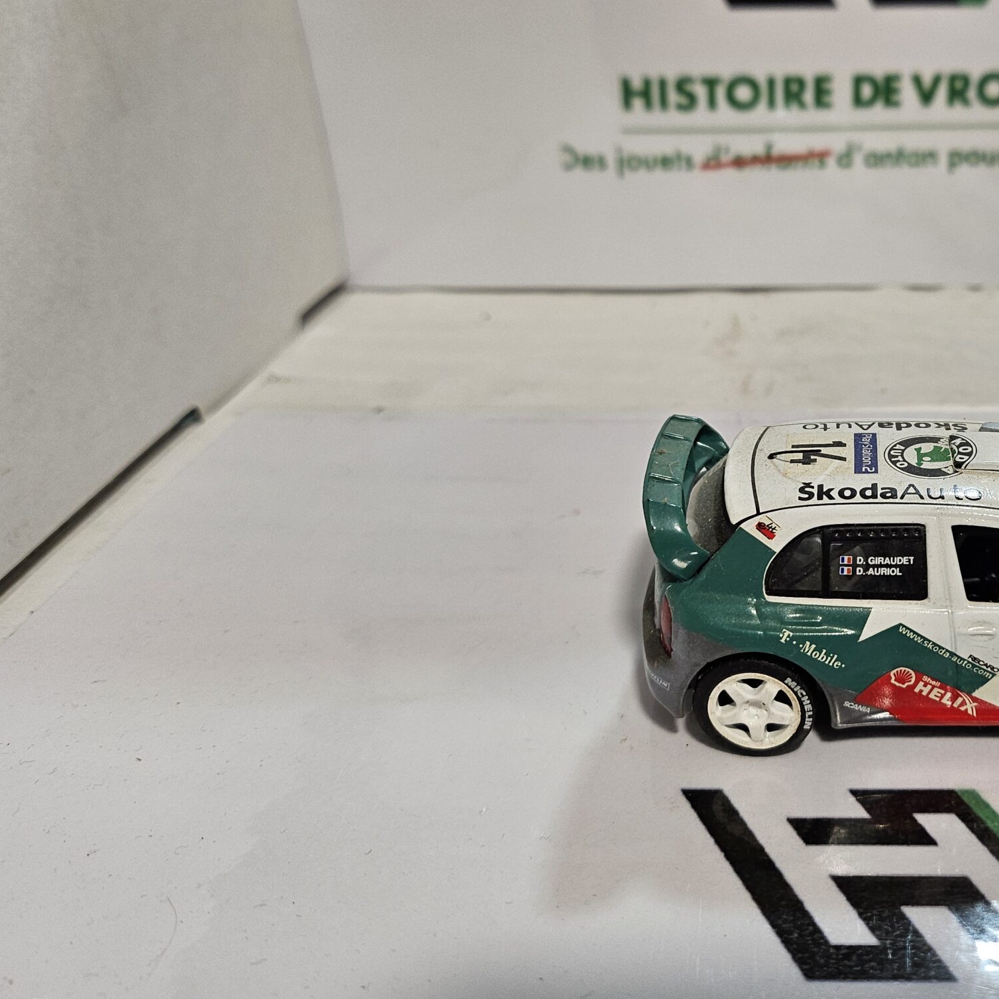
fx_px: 1175
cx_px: 828
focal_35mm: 36
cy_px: 374
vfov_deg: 45.6
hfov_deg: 43.4
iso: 100
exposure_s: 1/100
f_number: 1.8
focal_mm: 5
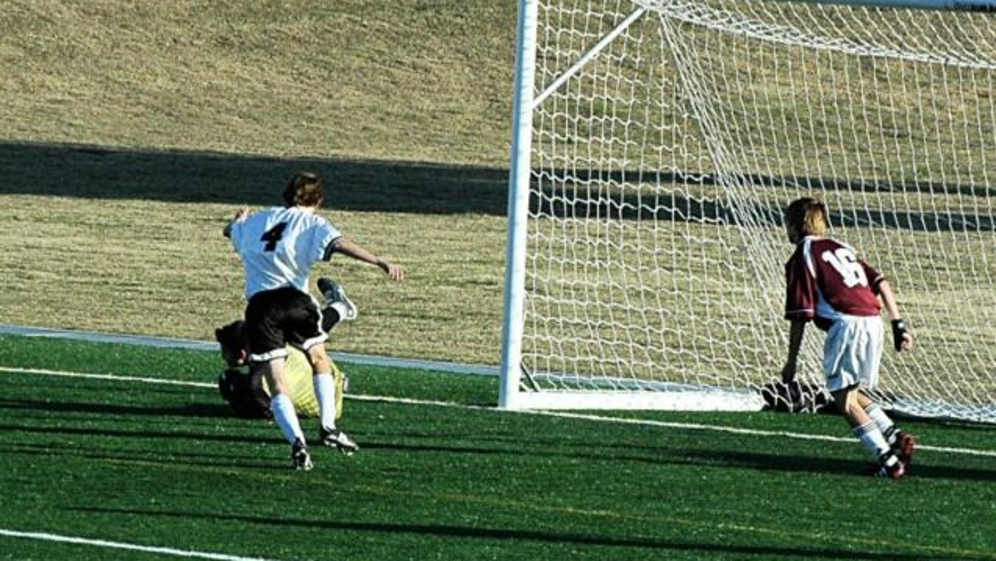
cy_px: 252
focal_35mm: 205
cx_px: 499
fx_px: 5417
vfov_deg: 5.9
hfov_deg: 10.5
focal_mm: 130
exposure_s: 1/400
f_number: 10
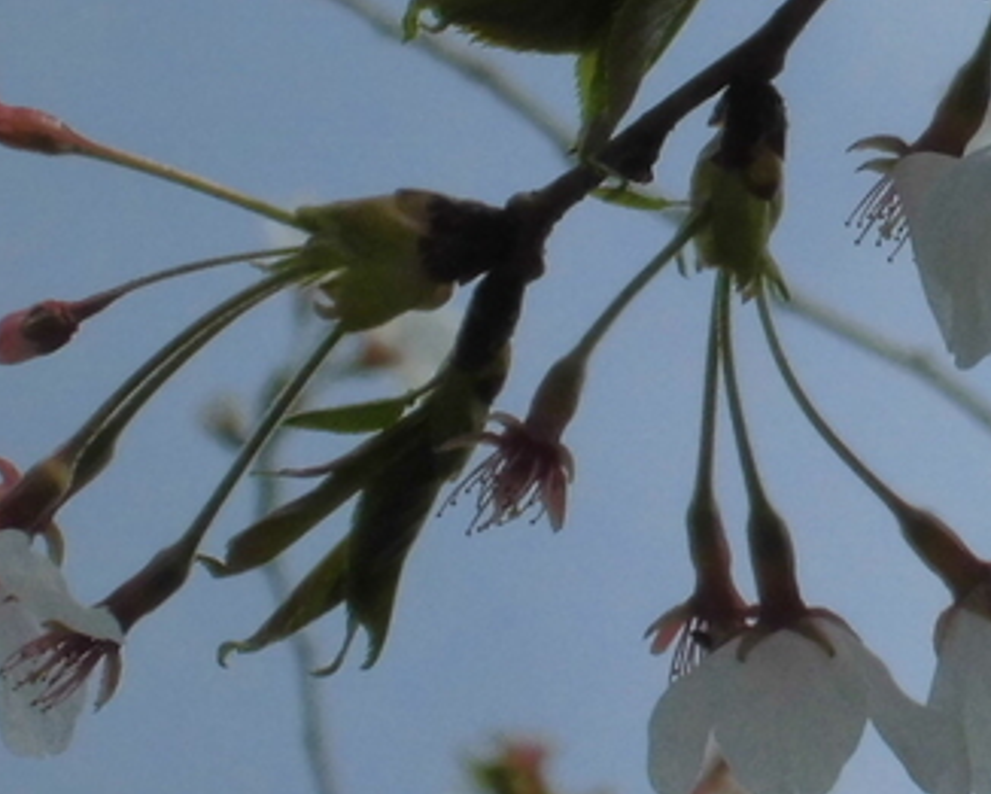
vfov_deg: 2.8
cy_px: -265
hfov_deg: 3.4
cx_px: 1240
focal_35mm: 561
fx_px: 16459
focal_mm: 27.6
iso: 100
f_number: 6.5
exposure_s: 1/500
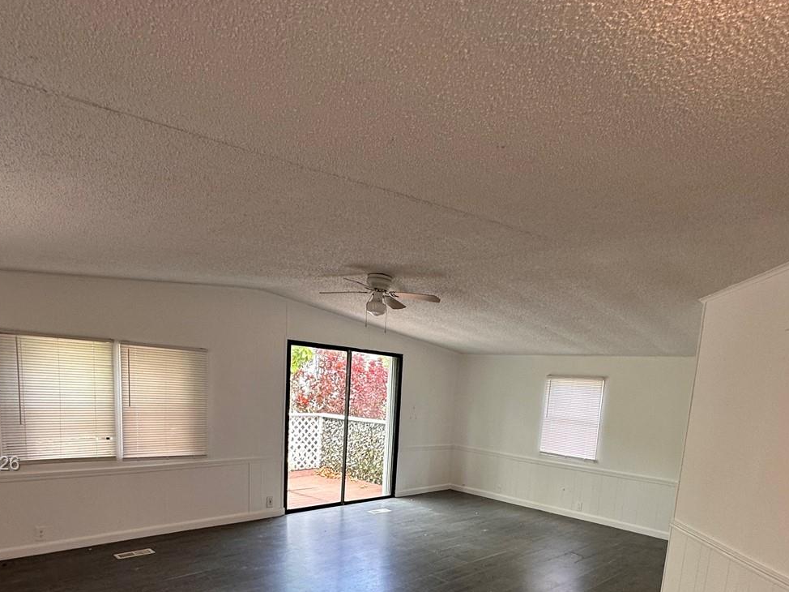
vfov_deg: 55.2
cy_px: 465
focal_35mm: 23
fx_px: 524
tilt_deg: -7.3
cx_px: 416
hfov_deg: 73.9
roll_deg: -3.6
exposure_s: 1/120
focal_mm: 2.22
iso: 100
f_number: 2.2
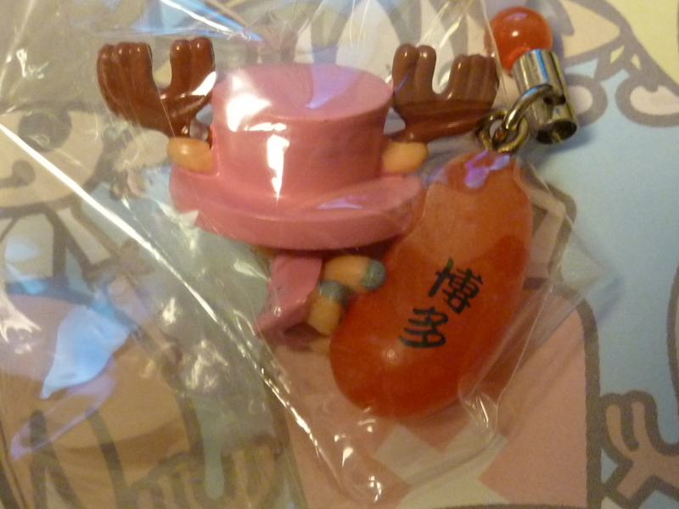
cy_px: 254
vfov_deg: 20.7
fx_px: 1393
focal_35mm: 71
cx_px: 340
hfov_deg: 27.4
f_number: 3.6
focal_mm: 6.5
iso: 400
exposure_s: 1/20
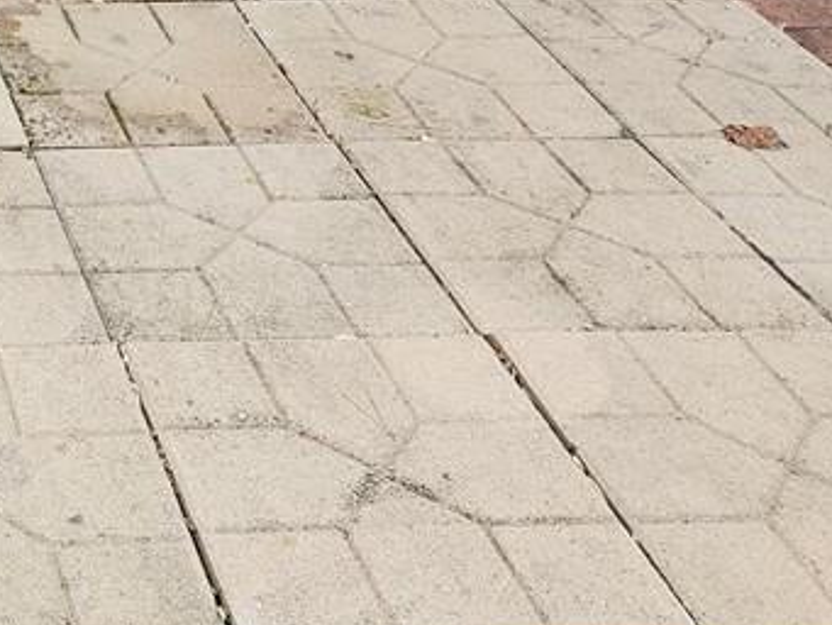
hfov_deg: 24.9
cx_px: -212
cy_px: -166
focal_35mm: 69
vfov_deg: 19.8
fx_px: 1659
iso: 200
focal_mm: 5.4
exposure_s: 1/170
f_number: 1.8
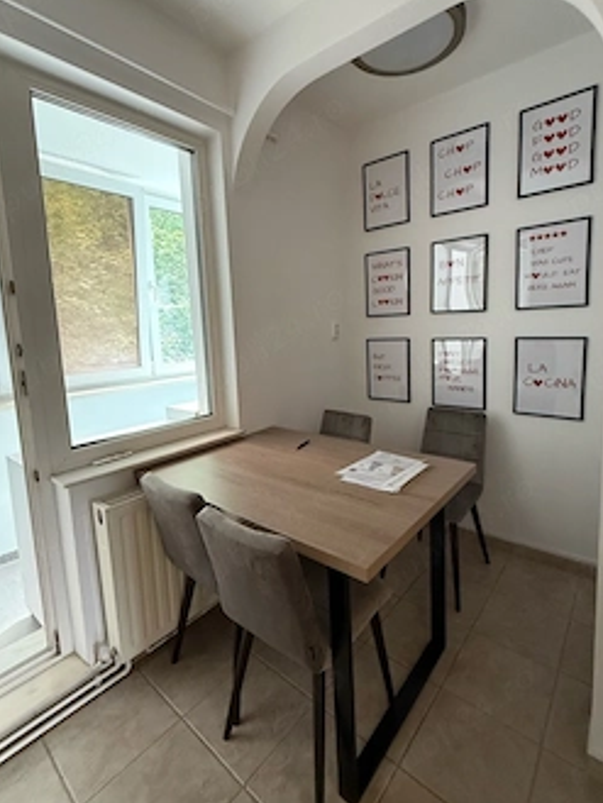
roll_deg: +2.5
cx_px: 315
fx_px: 395
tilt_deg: -6.2
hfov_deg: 74.7
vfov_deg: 90.9
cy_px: 376
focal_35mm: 17
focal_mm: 2.22
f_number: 2.2
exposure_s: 1/60
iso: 640
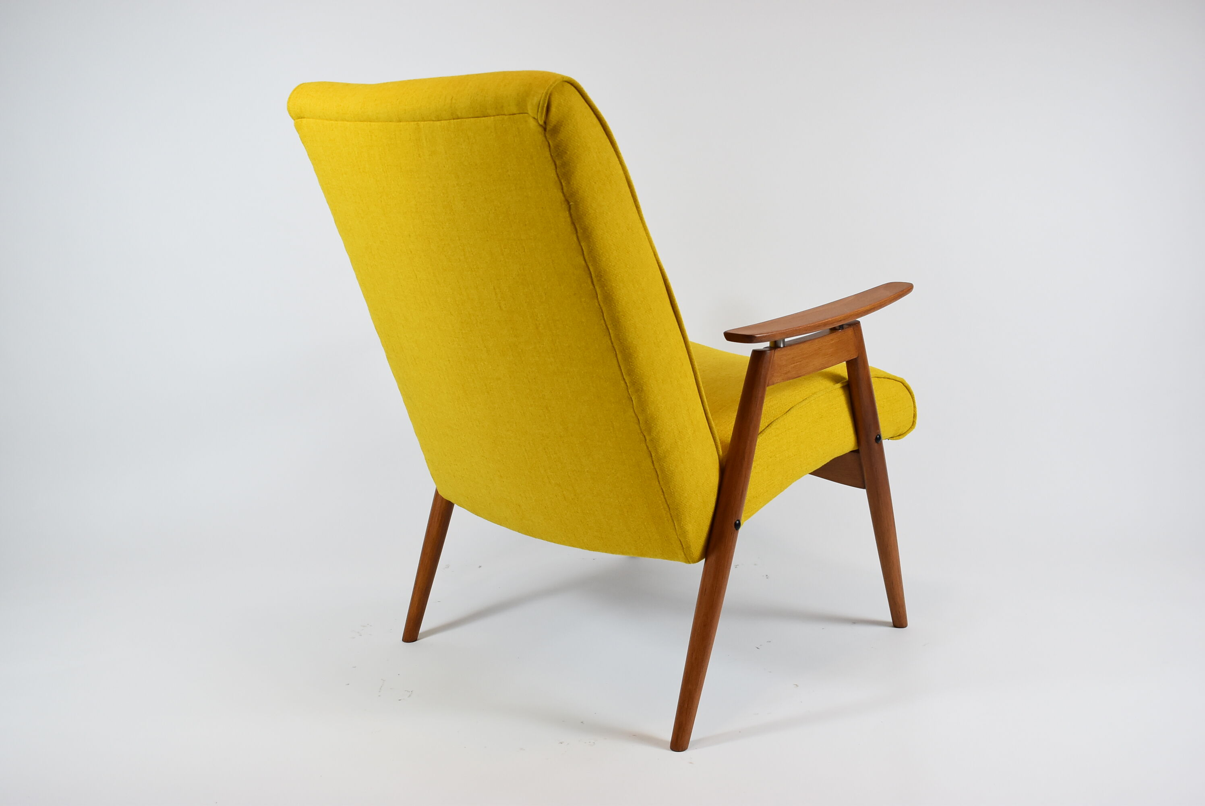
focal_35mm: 39
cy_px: 403
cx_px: 602
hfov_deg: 49.5
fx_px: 1306
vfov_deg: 34.3
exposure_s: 1/125
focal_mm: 26
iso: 720
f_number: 5.6
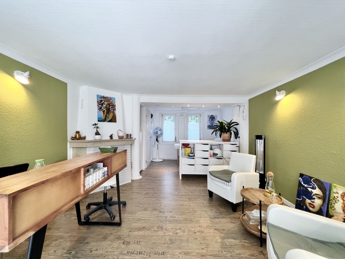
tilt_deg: -0.9
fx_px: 130
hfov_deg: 106.2
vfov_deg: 89.9
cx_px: 172
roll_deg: -1.0
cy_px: 130
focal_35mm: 13
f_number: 1.8
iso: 125
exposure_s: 1/50
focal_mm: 1.57
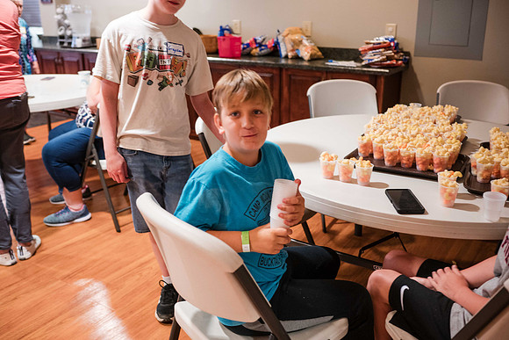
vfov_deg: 36.2
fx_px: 520
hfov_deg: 52.2
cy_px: 169
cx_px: 253
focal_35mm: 37
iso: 3600
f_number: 2.8
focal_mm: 35
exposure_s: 1/60
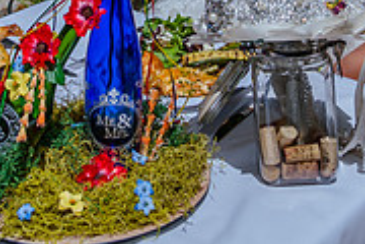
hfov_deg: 21.9
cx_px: 168
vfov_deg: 13.5
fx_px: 943
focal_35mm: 93
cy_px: -161
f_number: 6.3
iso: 160
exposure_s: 1/1600
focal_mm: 24
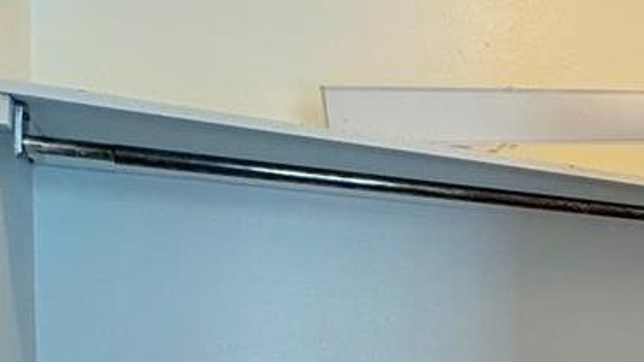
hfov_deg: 35.5
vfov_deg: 23.2
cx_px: 720
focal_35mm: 49
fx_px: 836
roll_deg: -1.1
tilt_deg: -1.2
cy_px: 381
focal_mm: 2.22
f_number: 2.2
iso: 160
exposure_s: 1/120
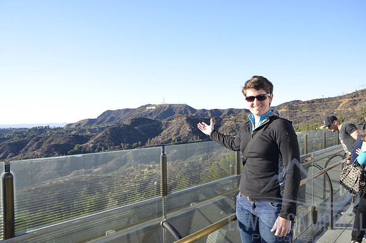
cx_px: 183
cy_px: 122
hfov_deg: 67.5
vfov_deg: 47.7
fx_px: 274
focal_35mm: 27
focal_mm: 18
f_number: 7.1
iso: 200
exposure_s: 1/200
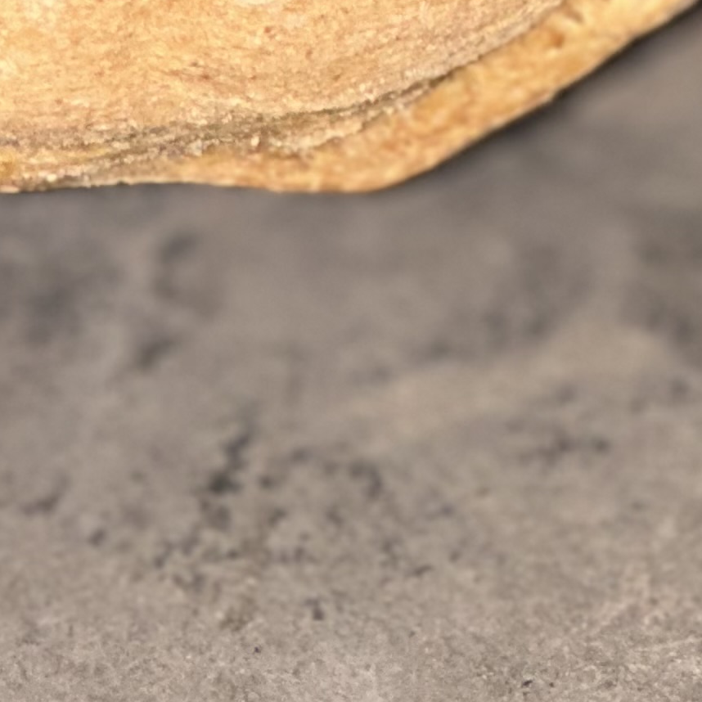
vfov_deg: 5.3
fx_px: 7342
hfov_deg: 5.5
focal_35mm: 320
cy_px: -915
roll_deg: +1.0
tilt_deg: -15.5
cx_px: 254
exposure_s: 1/34
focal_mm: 9
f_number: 2.8
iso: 80
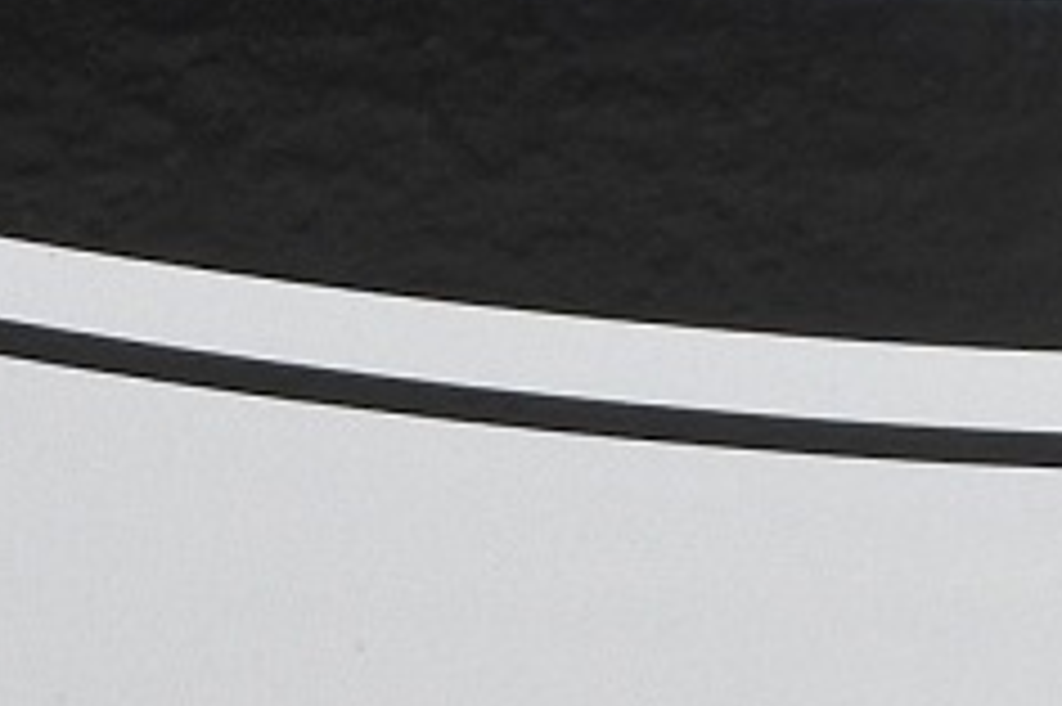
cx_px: -1091
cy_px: 558
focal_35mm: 247
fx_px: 7281
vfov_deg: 5.6
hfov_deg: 8.0
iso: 400
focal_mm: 13.4
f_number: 4
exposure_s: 1/125
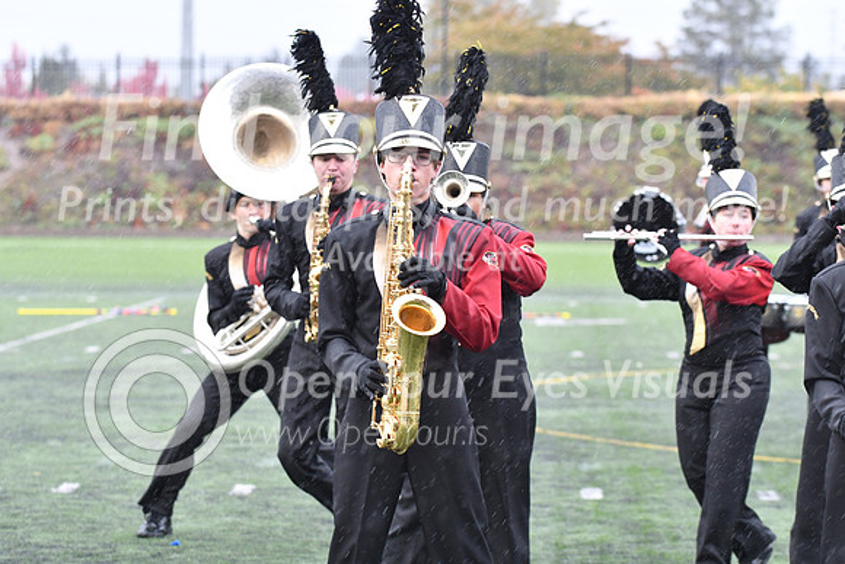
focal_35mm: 165
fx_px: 3874
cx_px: 422
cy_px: 282
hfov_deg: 12.4
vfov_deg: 8.3
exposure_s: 1/320
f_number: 4
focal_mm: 110
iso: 1000
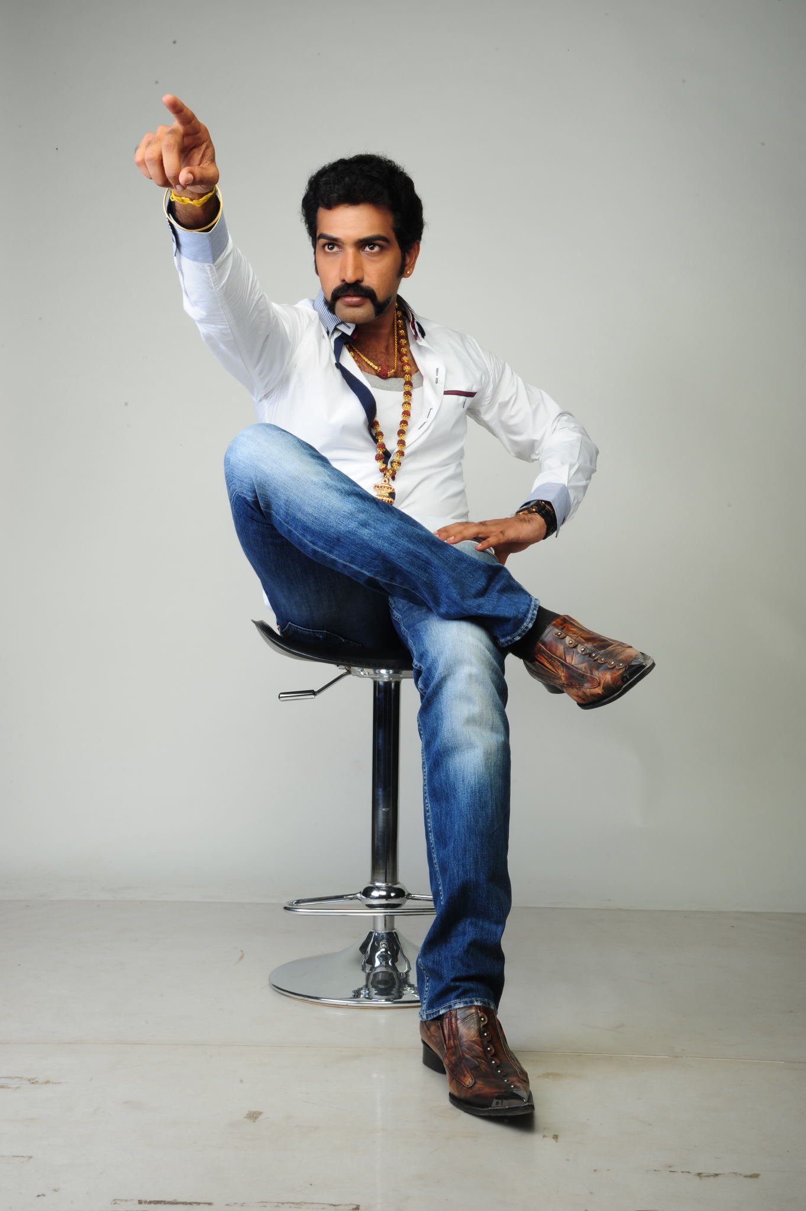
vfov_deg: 43.6
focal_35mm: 45
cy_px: 606
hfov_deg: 29.8
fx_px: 1514
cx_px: 403
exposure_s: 1/200
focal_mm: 45
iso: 200
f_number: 25
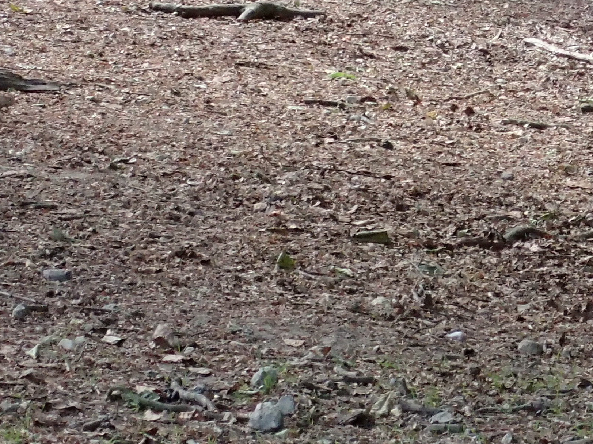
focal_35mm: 284
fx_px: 4865
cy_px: -85
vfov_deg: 5.2
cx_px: 662
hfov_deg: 6.9
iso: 800
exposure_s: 1/100
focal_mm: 18
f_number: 4.9
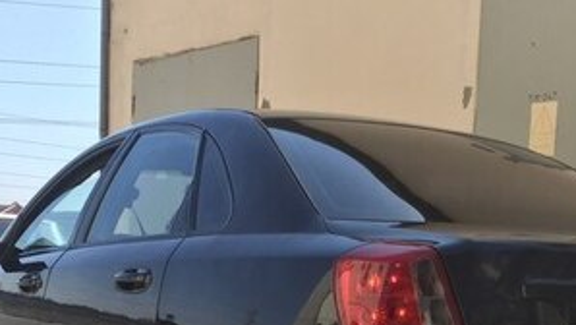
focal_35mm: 70
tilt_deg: -6.1
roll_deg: -3.3
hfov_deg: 29.9
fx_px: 1070
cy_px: 415
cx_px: 390
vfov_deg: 16.4
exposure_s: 1/1236
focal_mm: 4.15
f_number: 2.2
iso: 32
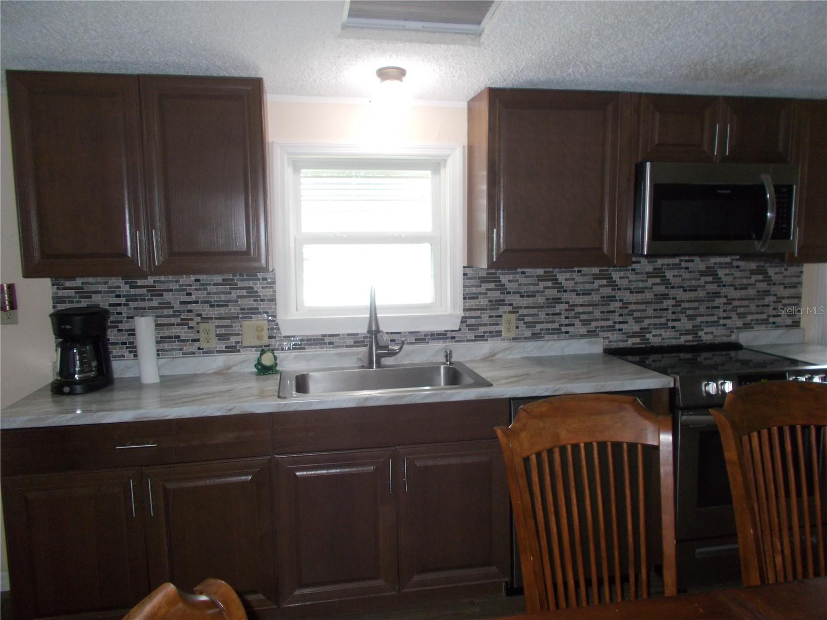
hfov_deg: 67.3
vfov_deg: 53.1
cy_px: 310
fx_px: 621
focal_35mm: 26
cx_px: 414
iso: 200
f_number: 3.2
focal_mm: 4.6
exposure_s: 1/25
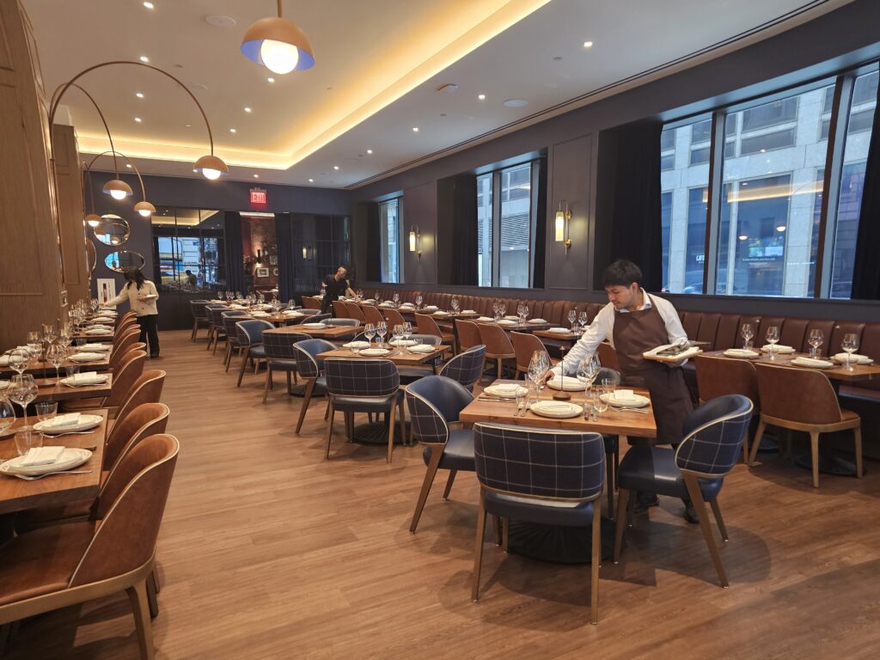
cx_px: 440
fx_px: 585
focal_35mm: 23
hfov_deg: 73.9
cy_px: 330
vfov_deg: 58.9
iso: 640
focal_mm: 6.3
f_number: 1.7
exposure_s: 1/40
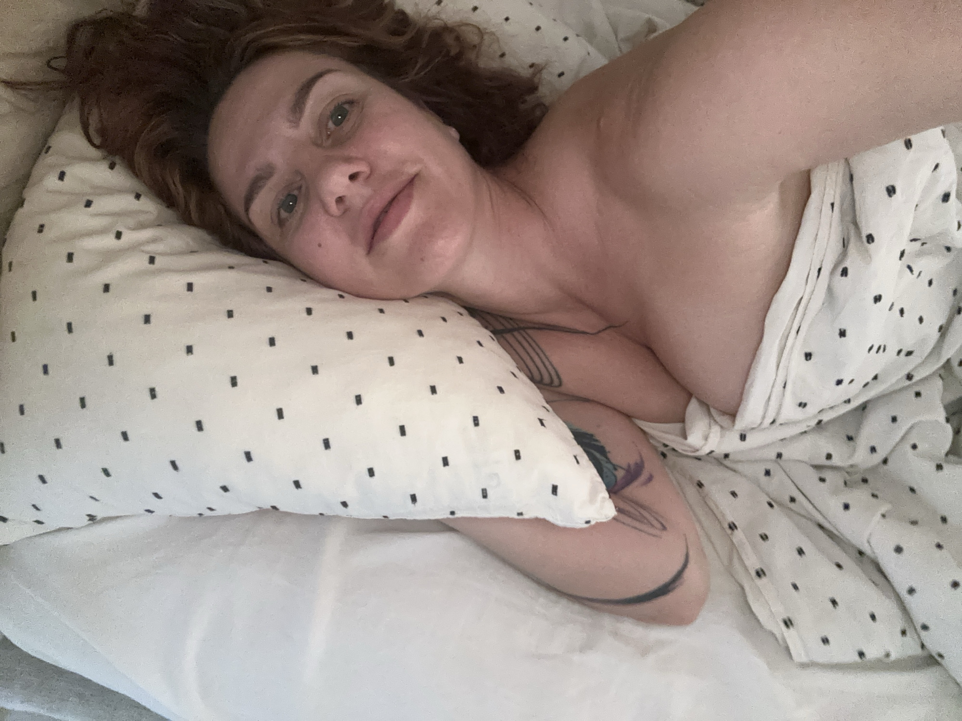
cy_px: 360
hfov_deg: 73.9
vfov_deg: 58.9
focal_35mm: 23
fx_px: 639
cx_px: 481
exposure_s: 1/53
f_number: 1.9
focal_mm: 2.69
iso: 400
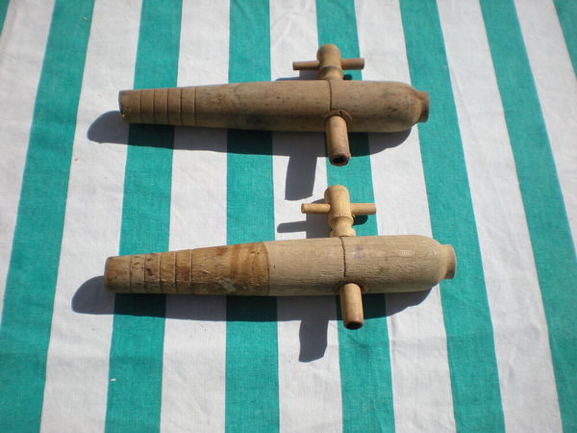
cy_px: 216
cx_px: 288
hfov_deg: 49.0
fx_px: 633
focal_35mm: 38
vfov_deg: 37.7
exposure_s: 1/864
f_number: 4.6
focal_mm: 6.3
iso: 64
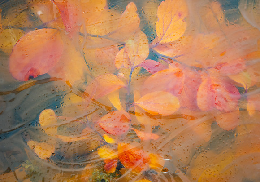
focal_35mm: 120
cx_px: 176
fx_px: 876
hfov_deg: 16.8
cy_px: 93
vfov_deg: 11.8
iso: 125
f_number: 4
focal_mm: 70
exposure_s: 1/200
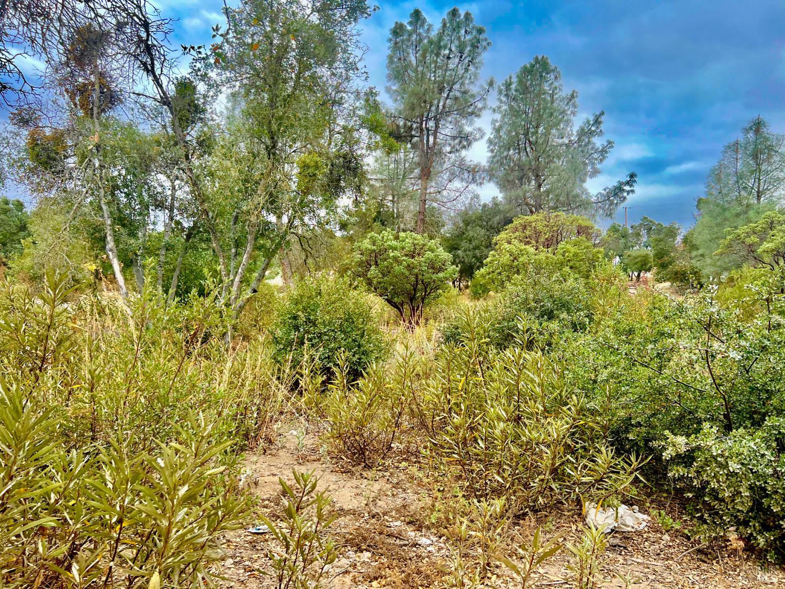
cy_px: 294
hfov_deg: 67.3
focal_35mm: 26
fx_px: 590
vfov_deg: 53.1
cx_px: 392
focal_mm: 5.7
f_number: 1.5
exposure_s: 1/1038
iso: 50
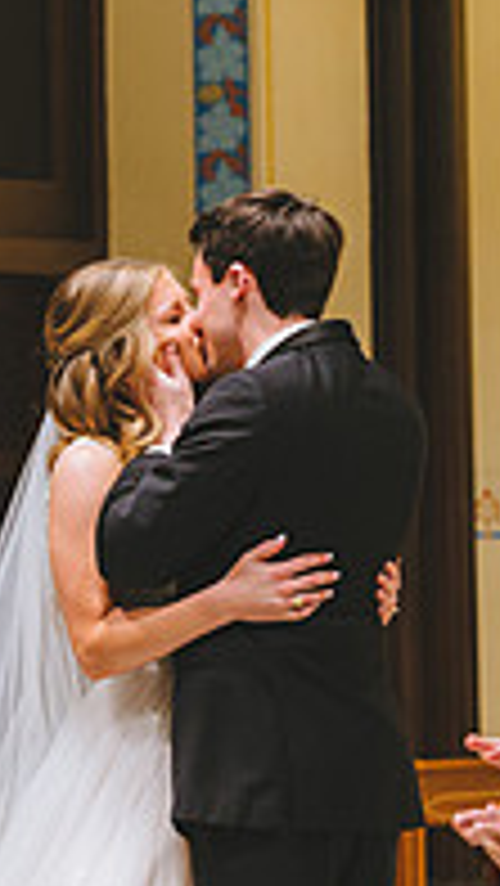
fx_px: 5814
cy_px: 740
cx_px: 117
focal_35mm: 247
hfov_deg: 4.9
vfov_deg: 8.7
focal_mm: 80
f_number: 4.5
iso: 2000
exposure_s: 1/125
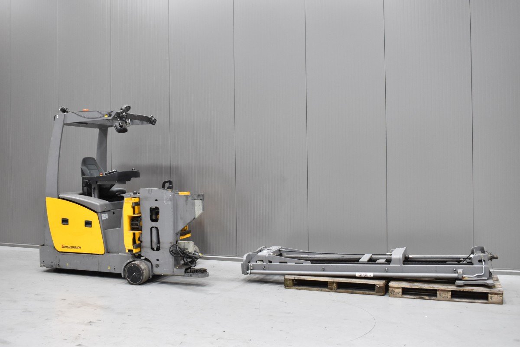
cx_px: 260
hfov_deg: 55.1
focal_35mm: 34
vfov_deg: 38.4
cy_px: 174
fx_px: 498
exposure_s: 1/30
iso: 1250
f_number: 5.6
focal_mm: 23
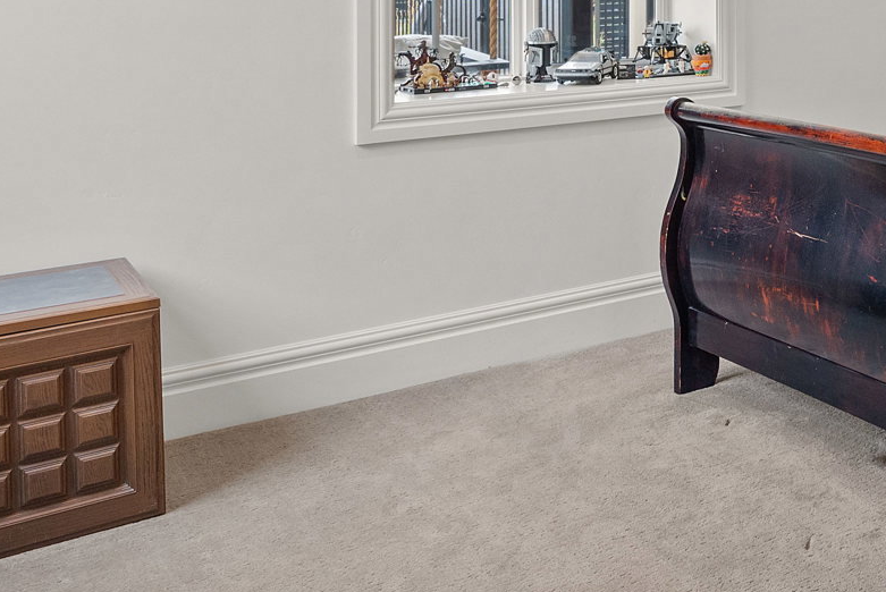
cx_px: 915
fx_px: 1222
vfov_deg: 25.3
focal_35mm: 50
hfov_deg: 35.5
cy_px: -54
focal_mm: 15.5
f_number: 8
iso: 500
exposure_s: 1/3
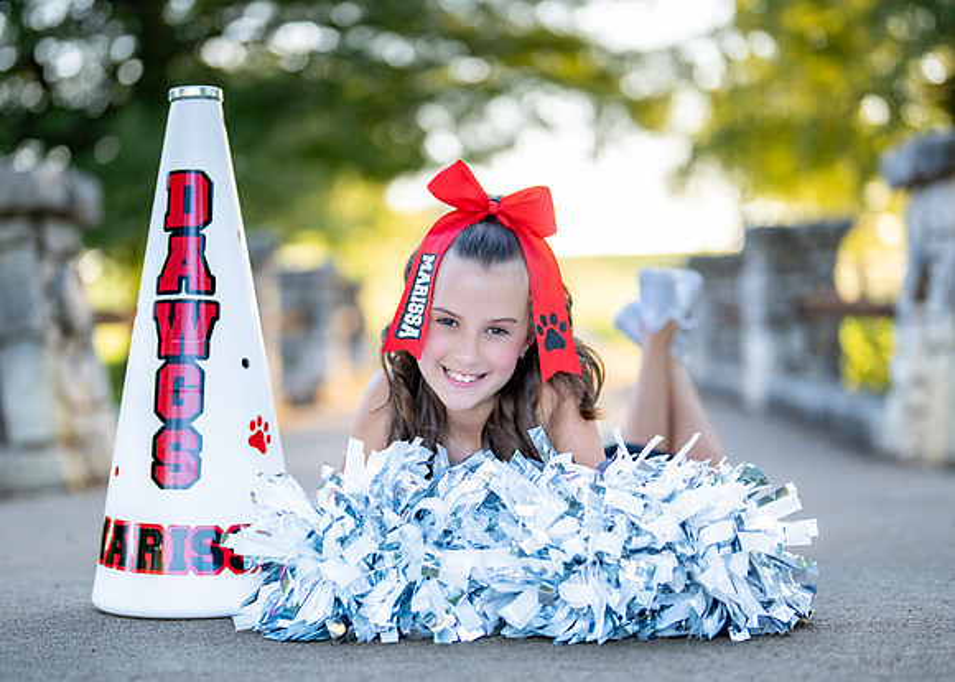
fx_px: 1690
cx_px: 468
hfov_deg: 31.6
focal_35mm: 62
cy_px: 383
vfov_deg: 22.8
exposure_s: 1/1000
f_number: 1.2
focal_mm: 50
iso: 200
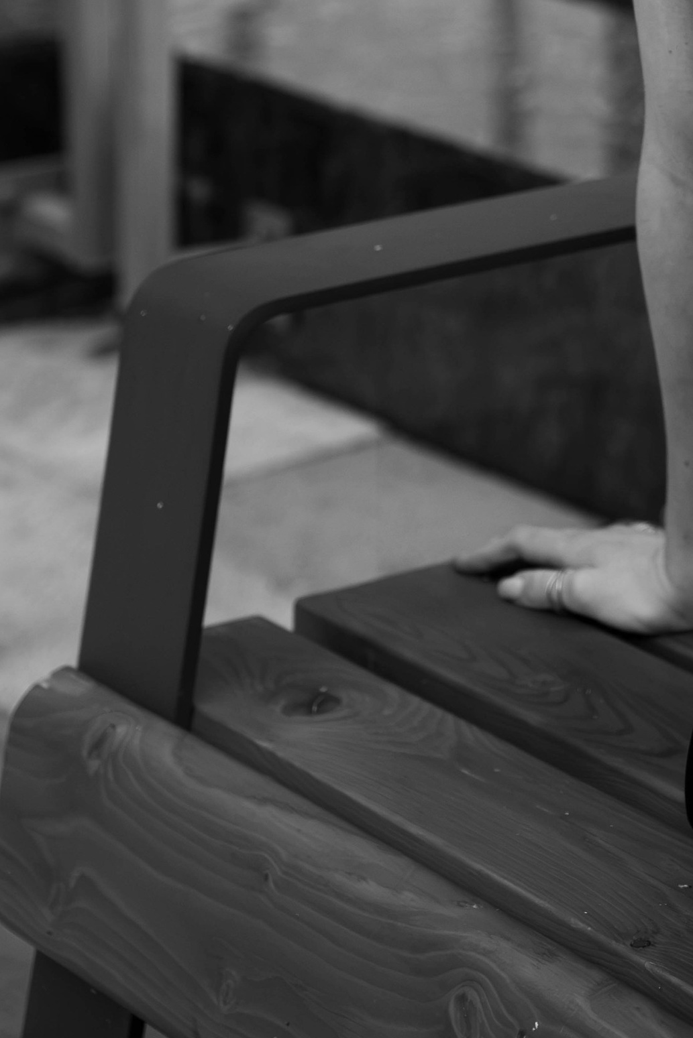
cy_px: -159
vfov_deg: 13.4
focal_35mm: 149
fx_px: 4301
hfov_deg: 9.1
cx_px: 858
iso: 1600
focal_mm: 60.1
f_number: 4
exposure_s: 1/640
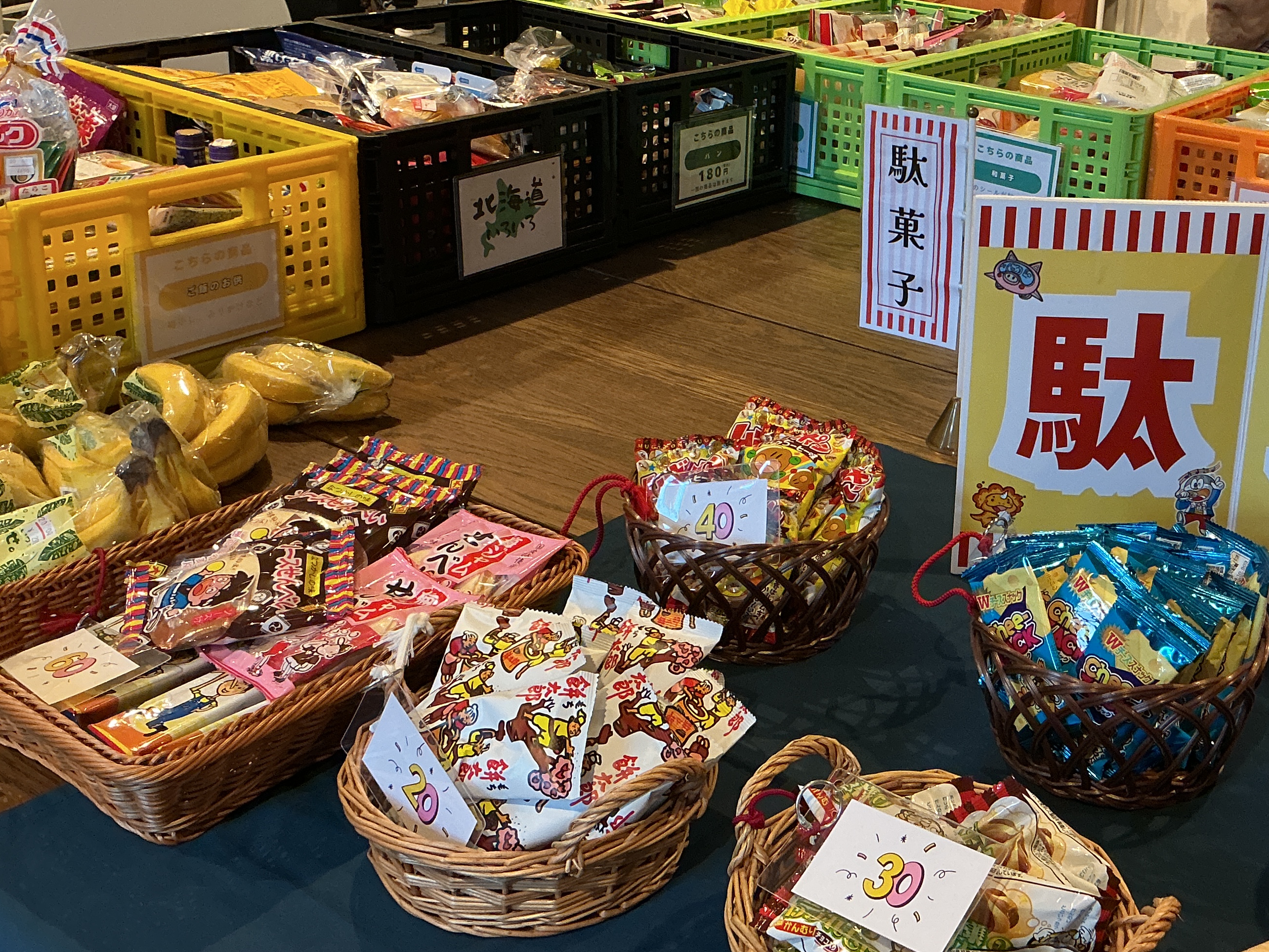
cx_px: 855
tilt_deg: -20.2
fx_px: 1650
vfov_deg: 32.0
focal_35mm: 45
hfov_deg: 41.5
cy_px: 325
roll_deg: -2.7
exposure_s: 1/50
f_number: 1.8
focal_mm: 3
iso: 125
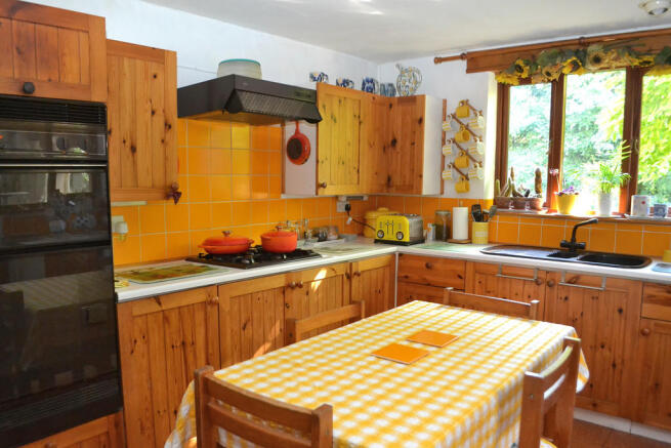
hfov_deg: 67.4
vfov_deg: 48.0
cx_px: 336
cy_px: 224
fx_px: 503
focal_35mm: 27
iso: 3200
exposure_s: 1/60
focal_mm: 18
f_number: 3.5
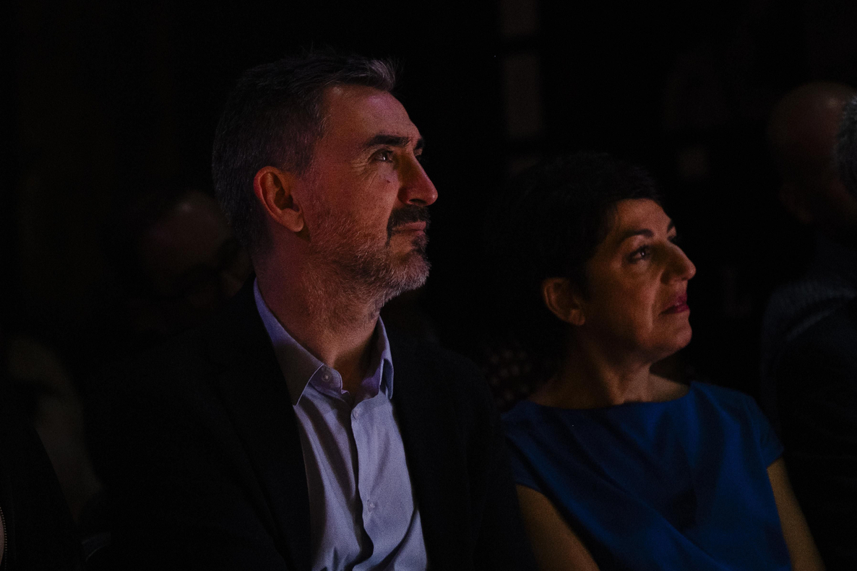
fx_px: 2809
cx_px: 371
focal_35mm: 118
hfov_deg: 17.3
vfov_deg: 11.6
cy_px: 201
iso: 3200
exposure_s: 1/100
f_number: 2.8
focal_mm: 70
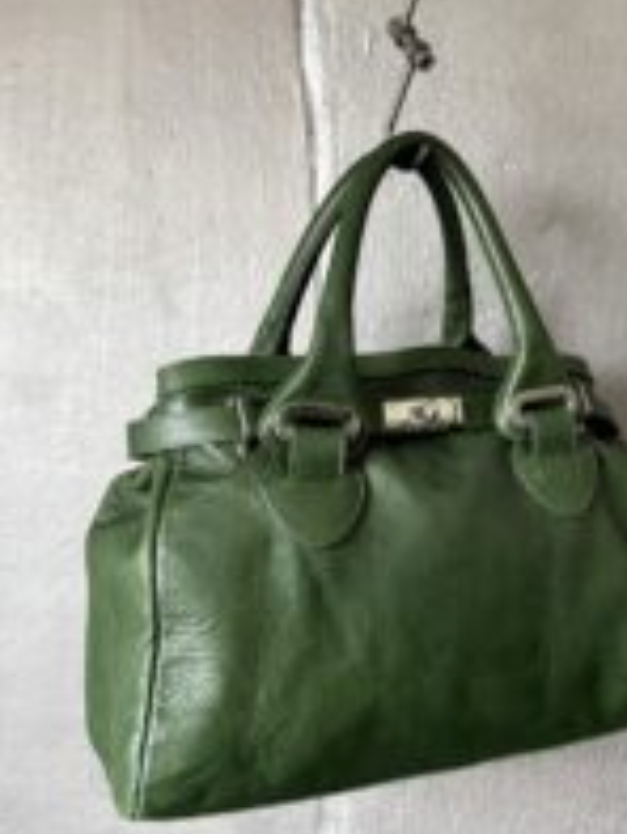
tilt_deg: +0.5
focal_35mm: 43
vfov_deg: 43.2
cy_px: 273
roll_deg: -1.1
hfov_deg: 32.9
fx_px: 1037
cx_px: 477
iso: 500
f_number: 1.78
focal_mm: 6.76
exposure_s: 1/60
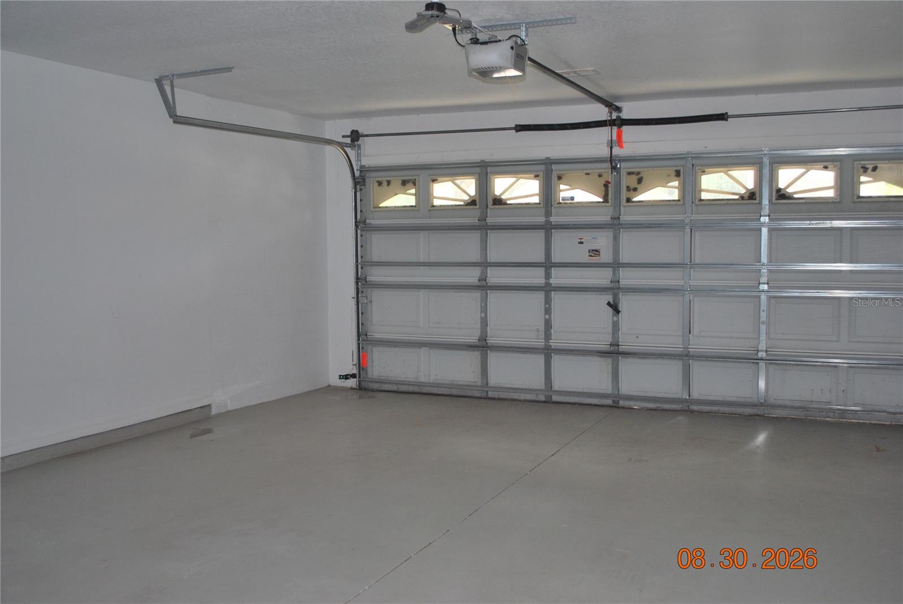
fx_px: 904
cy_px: 302
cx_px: 452
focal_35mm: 36
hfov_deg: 53.1
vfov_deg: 36.9
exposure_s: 1/60
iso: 200
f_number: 4.2
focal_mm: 24
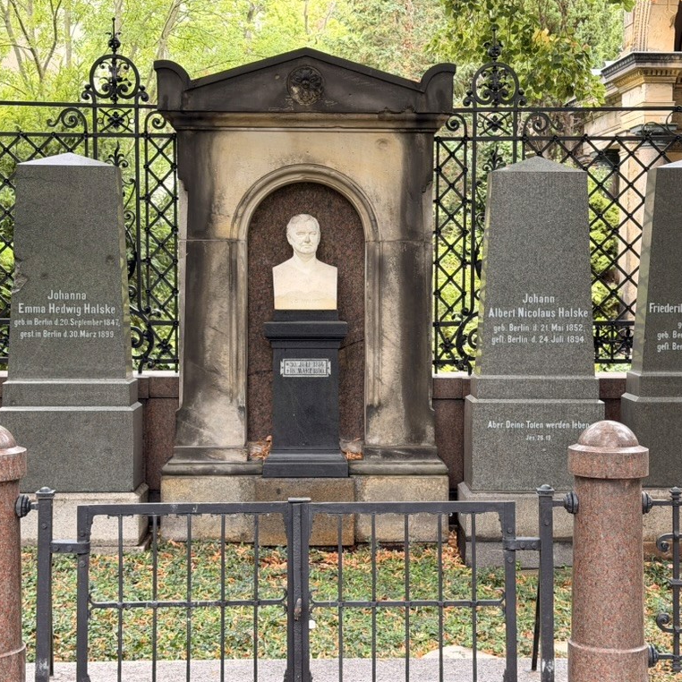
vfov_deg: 30.0
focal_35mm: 57
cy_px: 342
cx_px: 355
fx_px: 1271
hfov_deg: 30.0
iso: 80
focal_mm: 6.76
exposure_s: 1/121
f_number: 1.78
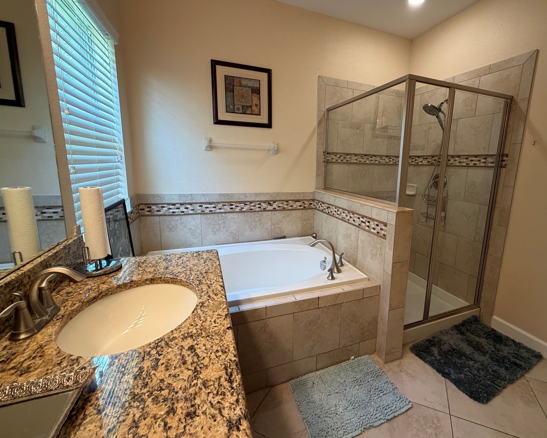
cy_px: 210
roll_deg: -1.6
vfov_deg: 80.3
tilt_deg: -9.4
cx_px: 313
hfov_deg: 92.5
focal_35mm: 16
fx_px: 259
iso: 250
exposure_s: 1/120
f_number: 2.2
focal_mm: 2.22
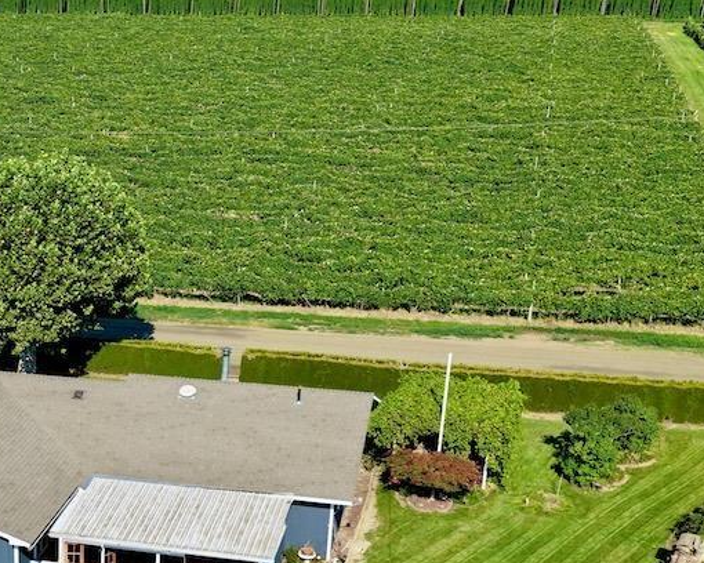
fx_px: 1375
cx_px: 25
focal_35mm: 66
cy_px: 543
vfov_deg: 22.4
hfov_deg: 27.3
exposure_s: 1/1600
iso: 160
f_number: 2.8
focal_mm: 14.45
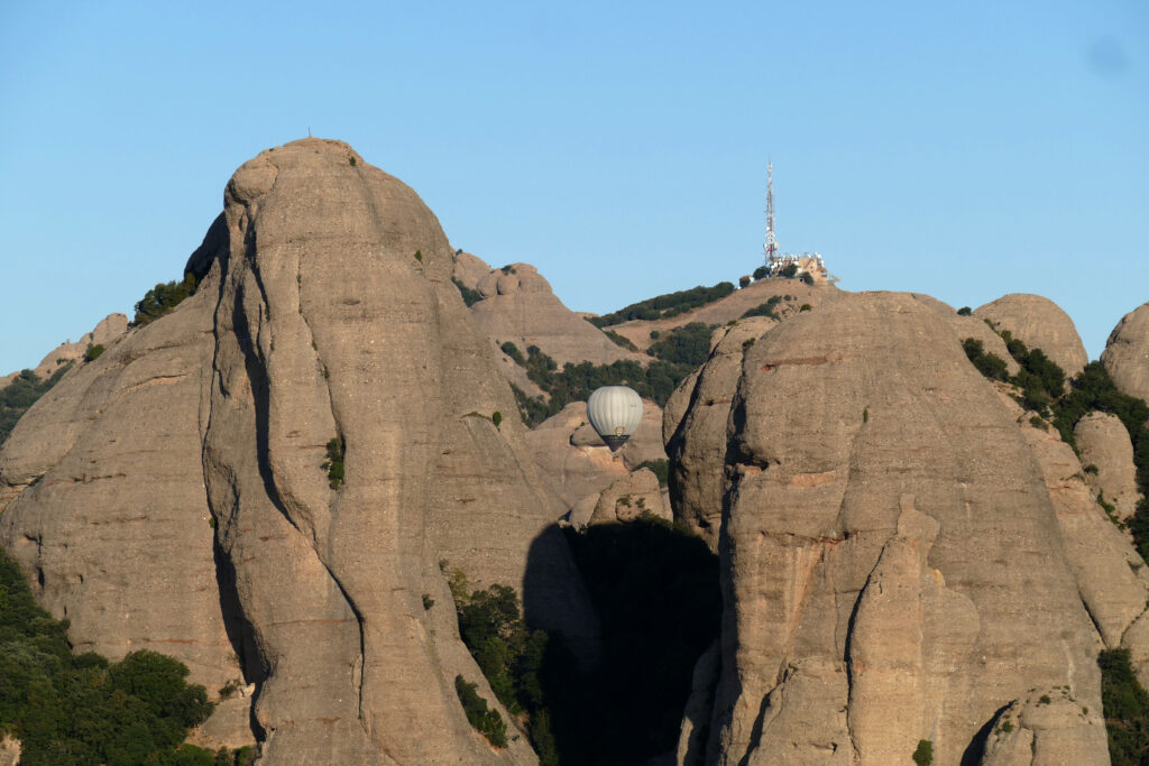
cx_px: 574
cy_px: 383
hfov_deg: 10.5
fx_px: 6256
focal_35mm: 196
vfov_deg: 7.0
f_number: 5
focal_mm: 71.46
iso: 125
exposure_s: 1/1600
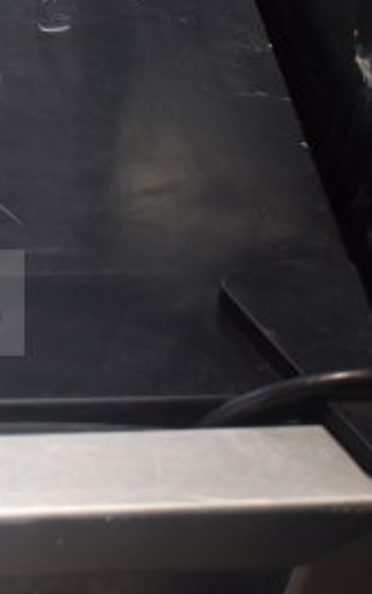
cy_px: 179
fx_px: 1702
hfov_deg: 11.8
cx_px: -227
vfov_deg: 19.7
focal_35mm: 105
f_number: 4.2
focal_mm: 30
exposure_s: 1/50
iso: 720
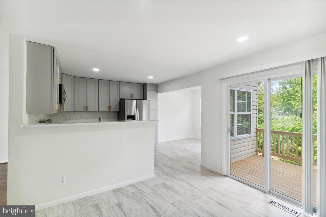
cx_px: 163
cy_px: 108
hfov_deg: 100.4
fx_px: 136
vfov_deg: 77.3
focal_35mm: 15
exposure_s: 1/250
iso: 1000
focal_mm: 15
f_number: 10
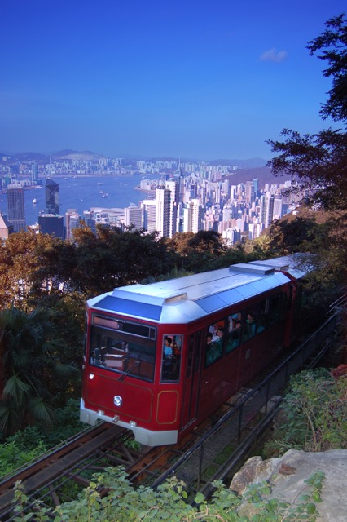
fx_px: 456
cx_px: 174
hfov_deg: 41.7
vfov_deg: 59.5
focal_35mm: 32
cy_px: 261
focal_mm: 21
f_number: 4
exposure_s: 1/80
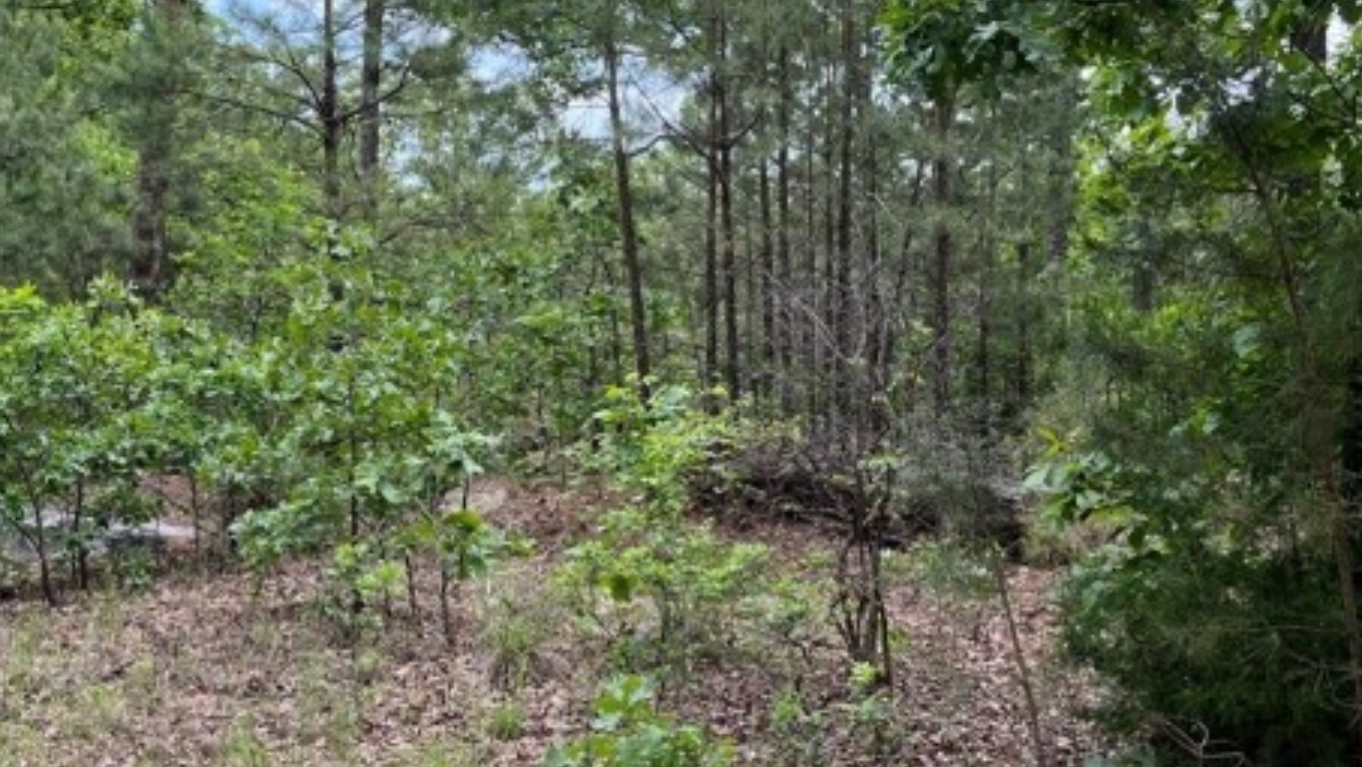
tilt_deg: -6.2
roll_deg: -0.2
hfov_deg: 42.6
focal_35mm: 48
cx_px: 526
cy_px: 373
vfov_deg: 24.9
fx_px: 1734
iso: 50
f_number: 1.6
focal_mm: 5.1
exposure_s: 1/635
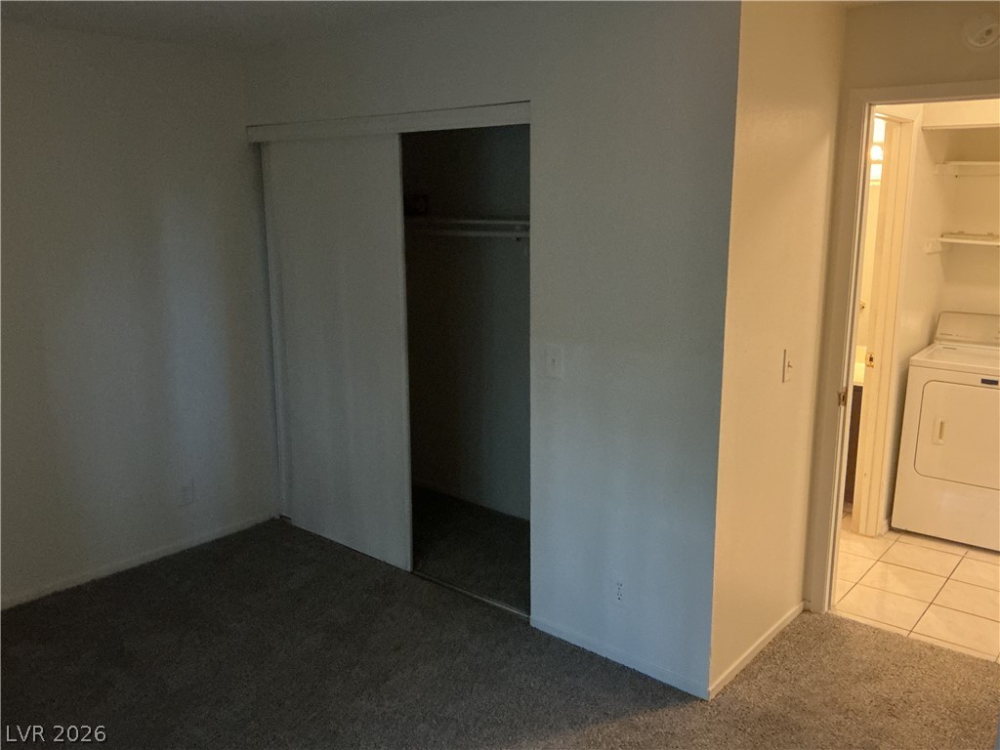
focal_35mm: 29
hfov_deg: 61.7
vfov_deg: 48.2
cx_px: 500
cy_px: 375
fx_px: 838
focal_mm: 3
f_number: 1.8
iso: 500
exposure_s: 1/30
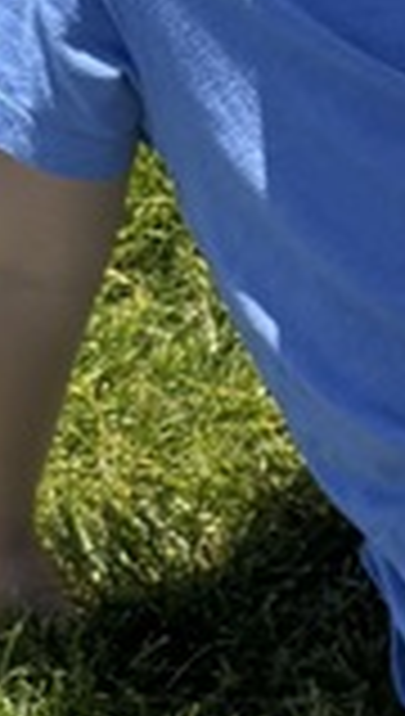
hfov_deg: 6.3
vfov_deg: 12.6
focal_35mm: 168
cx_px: 1462
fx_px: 3192
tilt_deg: -50.6
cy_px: 702
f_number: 1.78
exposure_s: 1/2445
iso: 80
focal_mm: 6.76
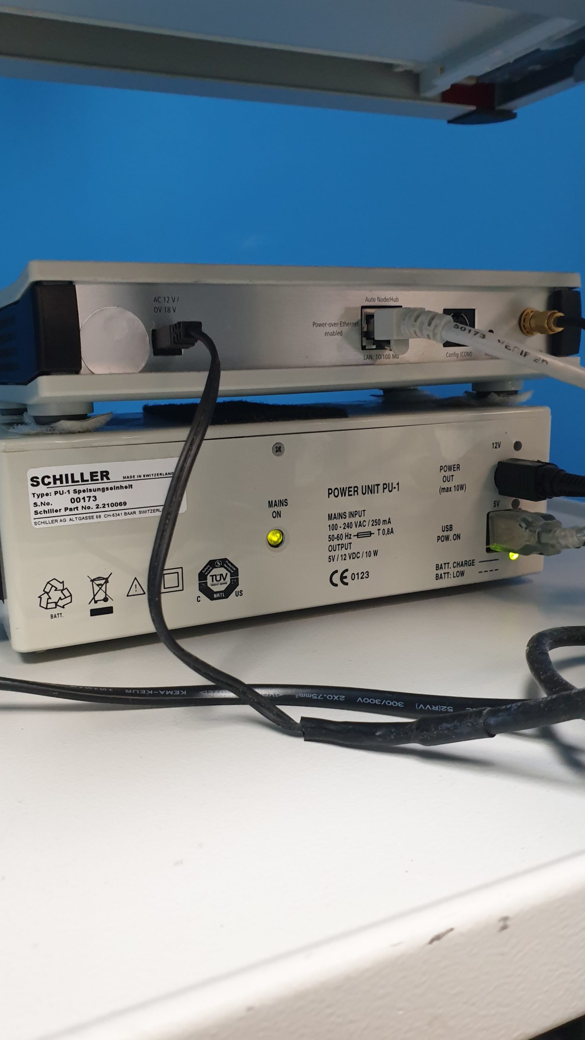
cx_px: 269
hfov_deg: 40.2
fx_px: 800
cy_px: 513
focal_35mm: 29
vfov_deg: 66.1
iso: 400
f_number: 2.4
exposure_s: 1/50
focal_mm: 4.3
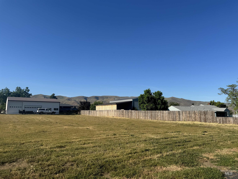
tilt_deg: +8.4
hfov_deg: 71.6
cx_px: 119
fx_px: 165
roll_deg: -0.1
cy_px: 90
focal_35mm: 24
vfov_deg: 56.8
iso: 80
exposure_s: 1/5348
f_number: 1.78
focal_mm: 6.76
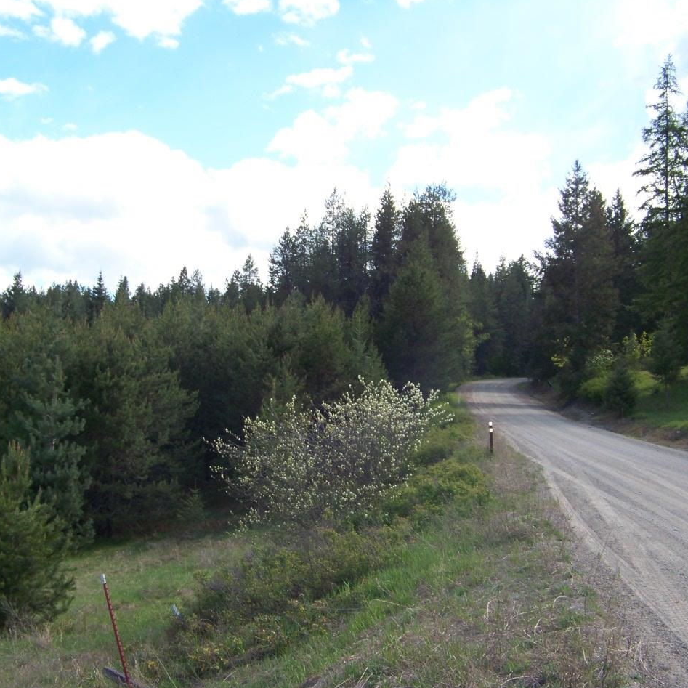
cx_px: 286
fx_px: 967
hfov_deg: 39.1
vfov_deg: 39.2
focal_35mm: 43
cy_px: 346
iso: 64
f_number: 2.8
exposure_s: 1/400
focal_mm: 5.85
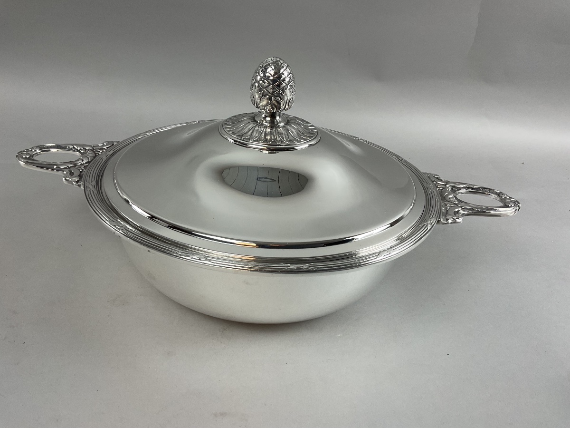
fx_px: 478
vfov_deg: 48.2
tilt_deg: -28.4
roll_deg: -6.2
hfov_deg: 61.7
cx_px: 285
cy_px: 214
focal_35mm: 29
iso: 40
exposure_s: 1/100
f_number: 1.8
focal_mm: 3
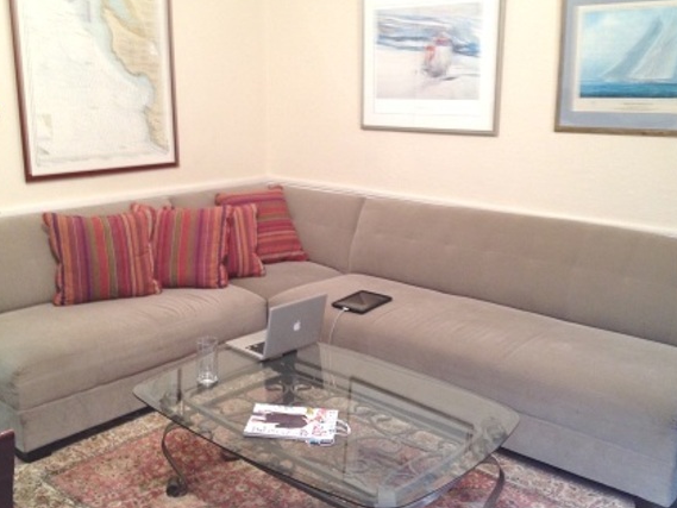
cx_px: 325
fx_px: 802
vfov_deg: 35.1
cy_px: 258
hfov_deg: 45.8
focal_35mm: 41
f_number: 2.4
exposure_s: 1/20
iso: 200
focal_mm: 4.28
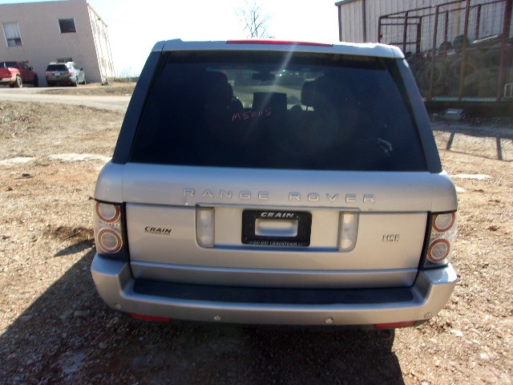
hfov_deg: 65.3
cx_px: 256
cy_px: 192
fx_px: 400
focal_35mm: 27
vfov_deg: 51.4
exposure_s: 1/42
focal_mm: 4.9
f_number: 10.4
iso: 80
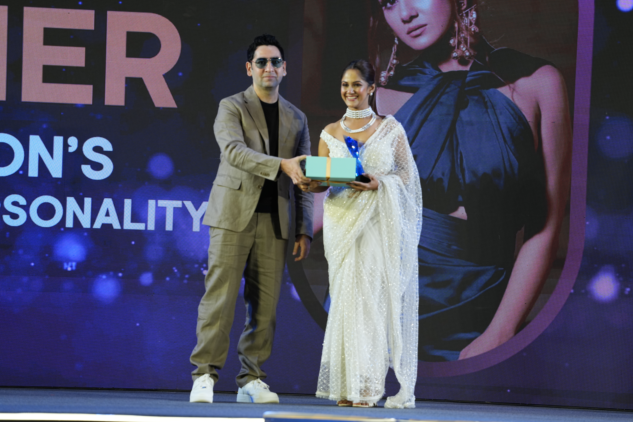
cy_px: 211
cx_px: 316
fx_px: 3042
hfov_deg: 11.9
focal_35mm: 173
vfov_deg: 7.9
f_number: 3.2
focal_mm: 173
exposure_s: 1/200
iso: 640
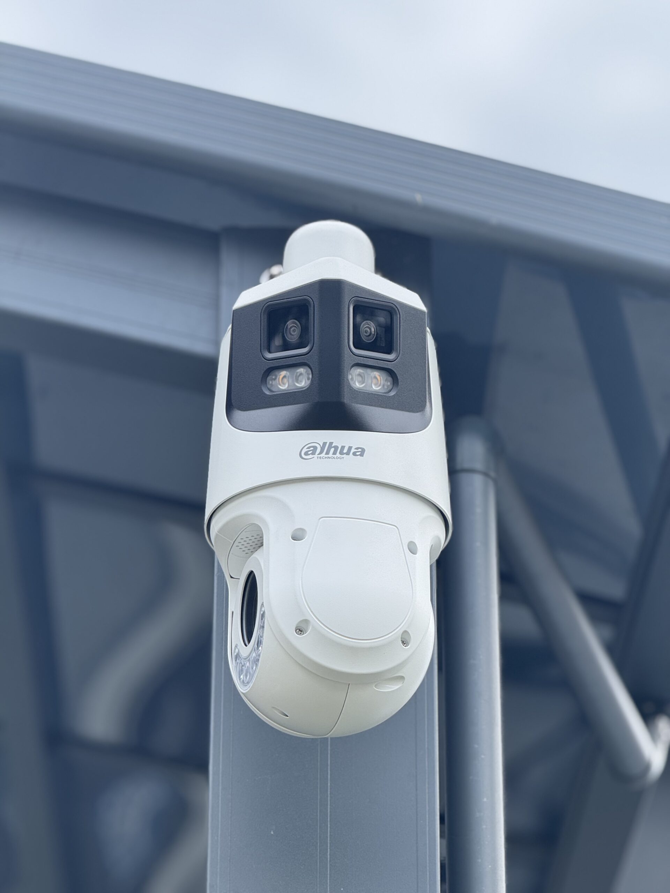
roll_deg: +0.6
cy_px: 446
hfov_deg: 12.3
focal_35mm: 120
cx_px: 335
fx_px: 3097
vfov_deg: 16.4
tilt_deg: +28.5
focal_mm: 15.66
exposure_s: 1/293
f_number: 2.8
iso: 50
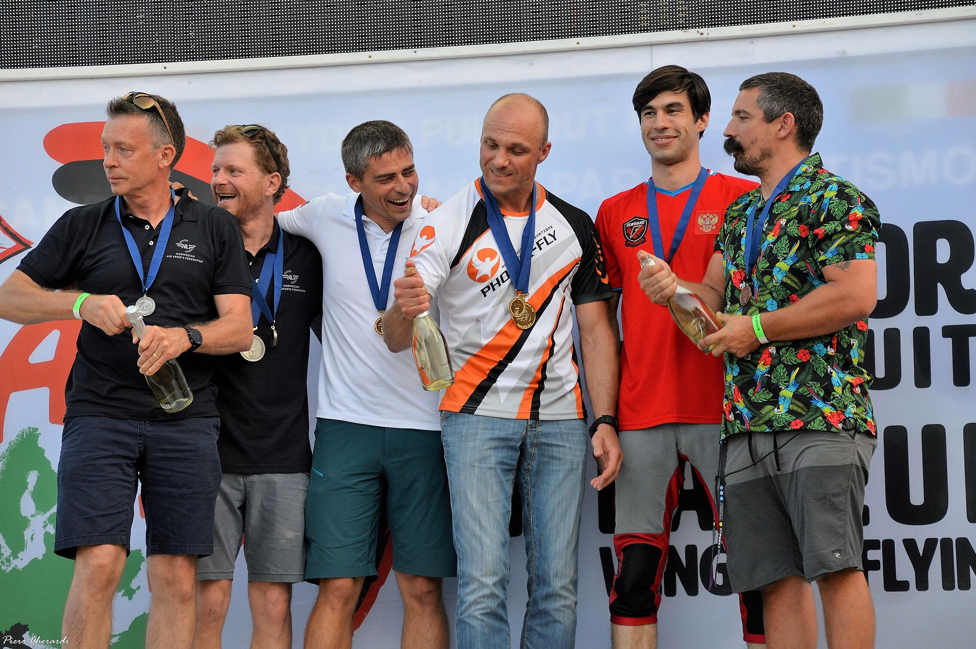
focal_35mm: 156
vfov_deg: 8.8
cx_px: 479
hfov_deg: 13.2
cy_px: 306
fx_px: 4226
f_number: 5.6
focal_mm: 98
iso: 400
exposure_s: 1/100
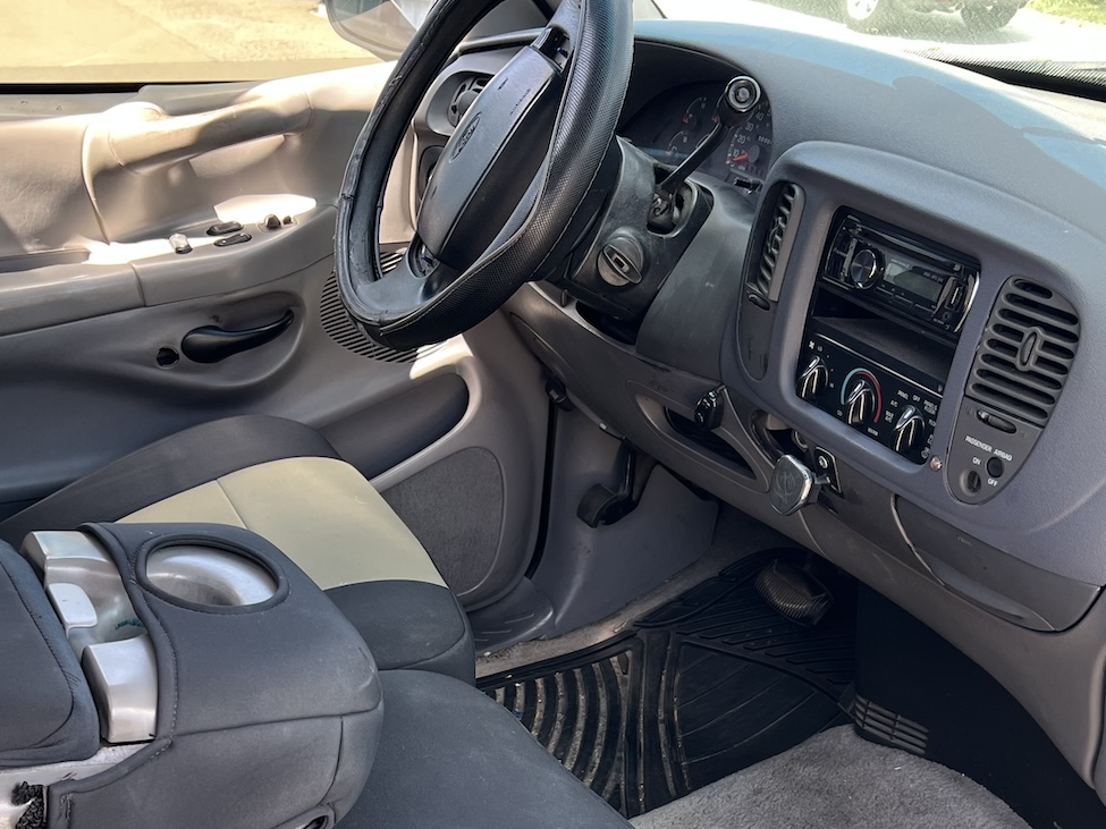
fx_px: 1533
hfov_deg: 39.5
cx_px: 448
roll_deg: -1.0
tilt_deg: -28.0
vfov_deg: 29.3
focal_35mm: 48
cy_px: 716
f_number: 1.5
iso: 40
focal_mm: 5.7
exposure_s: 1/121
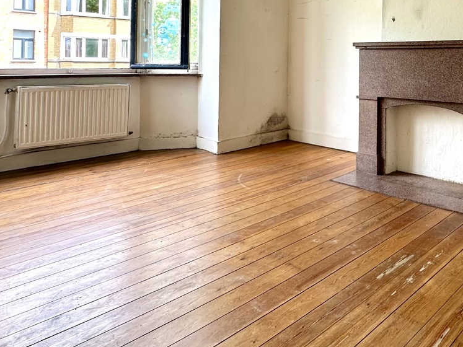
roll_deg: -1.0
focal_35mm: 30
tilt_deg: +0.8
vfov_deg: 44.0
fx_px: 401
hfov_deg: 55.4
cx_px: 376
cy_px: 57
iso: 64
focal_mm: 2.22
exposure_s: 1/99
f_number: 2.2
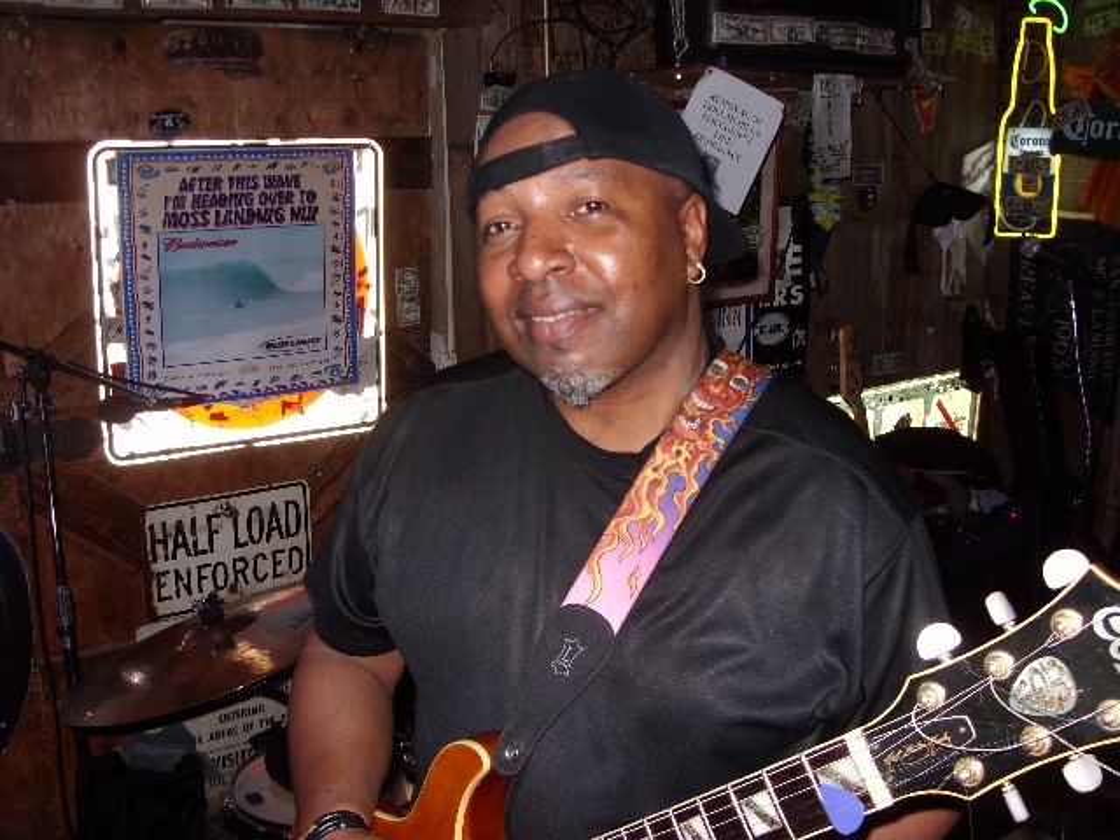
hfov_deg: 49.0
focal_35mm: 38
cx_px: 560
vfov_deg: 37.7
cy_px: 420
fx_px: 1229
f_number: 2.8
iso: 50
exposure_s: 1/30
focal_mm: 6.3
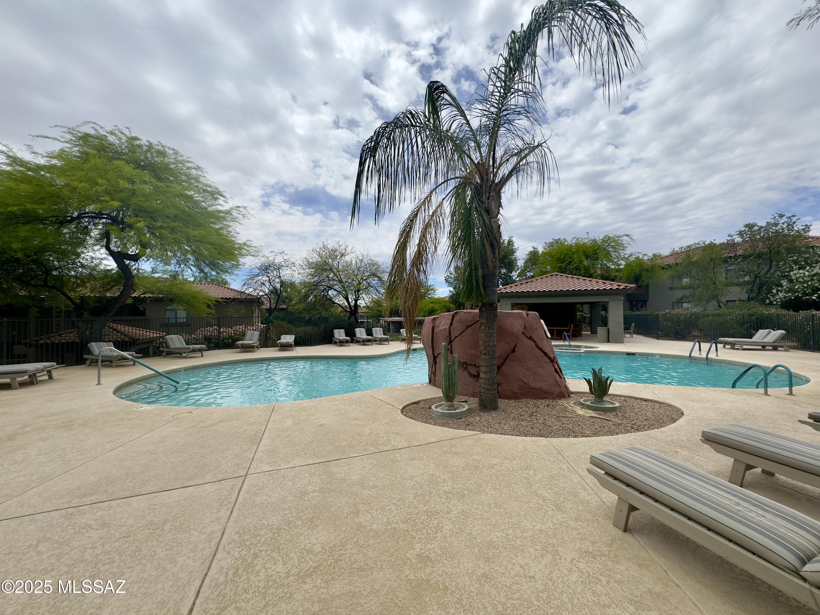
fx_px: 332
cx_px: 410
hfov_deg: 102.1
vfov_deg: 85.7
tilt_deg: -0.4
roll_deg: -0.2
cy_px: 308
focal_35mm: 14
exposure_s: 1/2770
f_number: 2.2
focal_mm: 2.22
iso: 50
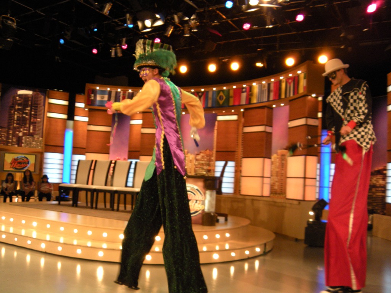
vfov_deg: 40.7
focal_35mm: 35
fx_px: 395
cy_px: 146
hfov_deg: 52.6
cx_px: 196
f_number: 3.8
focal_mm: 5.9
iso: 221
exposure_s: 1/63.3
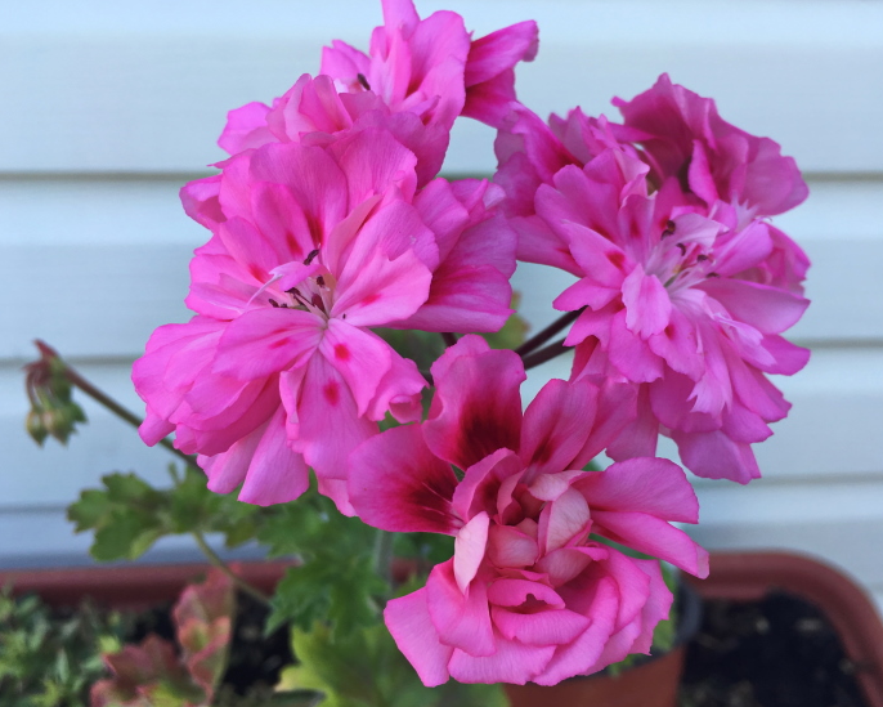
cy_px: 373
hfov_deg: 54.1
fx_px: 863
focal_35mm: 33
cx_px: 490
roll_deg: -4.1
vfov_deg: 44.5
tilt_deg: -32.5
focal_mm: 4.15
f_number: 2.2
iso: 25
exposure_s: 1/113
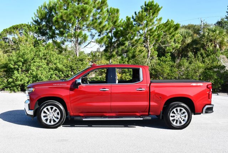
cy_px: 76
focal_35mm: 44
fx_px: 279
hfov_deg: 44.5
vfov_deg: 30.6
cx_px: 114
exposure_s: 1/250
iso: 180
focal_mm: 22
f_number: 8
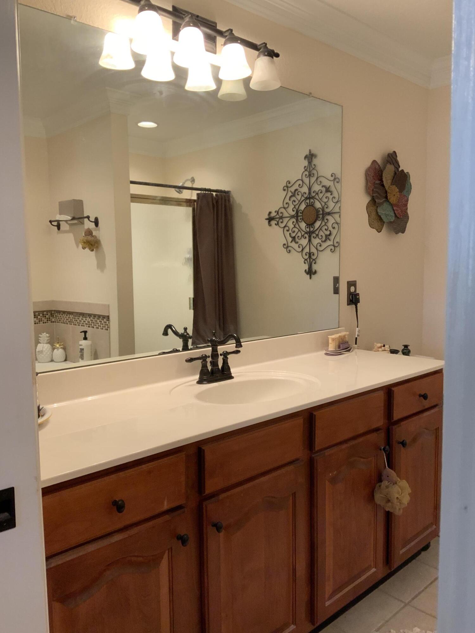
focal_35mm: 29
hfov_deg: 48.2
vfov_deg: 61.7
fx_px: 531
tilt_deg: -5.3
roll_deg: -0.3
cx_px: 238
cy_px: 316
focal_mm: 3
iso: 160
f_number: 1.8
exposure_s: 1/60
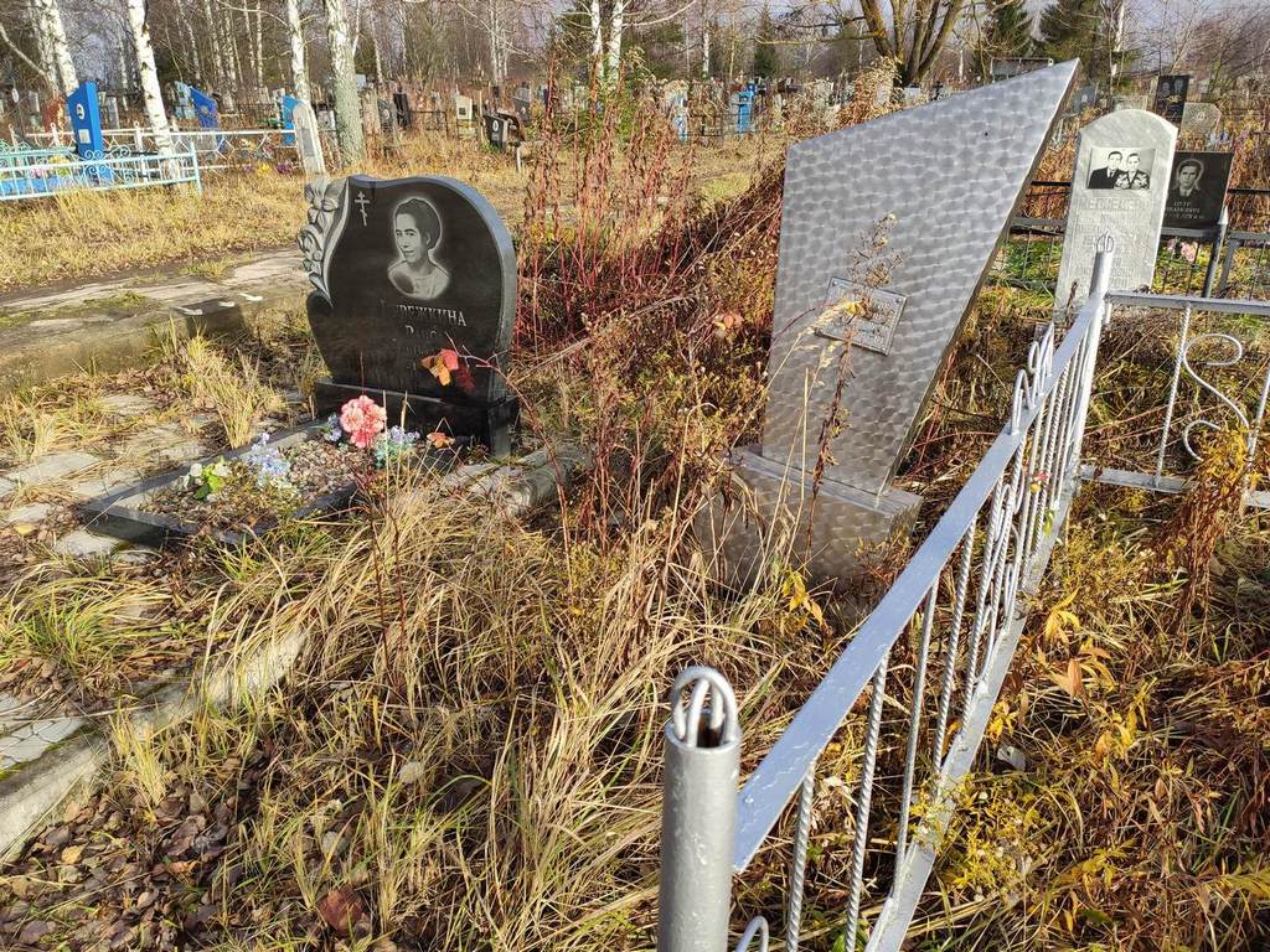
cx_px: 635
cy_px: 476
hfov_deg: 67.3
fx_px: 954
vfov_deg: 53.1
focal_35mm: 26
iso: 112
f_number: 1.75
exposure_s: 1/750
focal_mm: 4.77
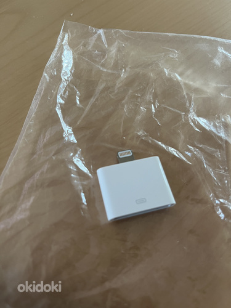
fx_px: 231
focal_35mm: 26
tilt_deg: -63.2
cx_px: 116
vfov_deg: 67.3
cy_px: 154
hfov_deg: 53.1
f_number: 1.6
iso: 160
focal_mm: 5.1
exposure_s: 1/60
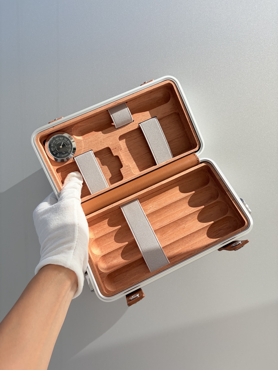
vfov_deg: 67.3
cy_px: 185
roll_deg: +0.2
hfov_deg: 53.1
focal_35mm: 26
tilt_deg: +0.1
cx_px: 139
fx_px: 278
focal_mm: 5.96
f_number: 1.6
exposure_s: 1/6329
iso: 64
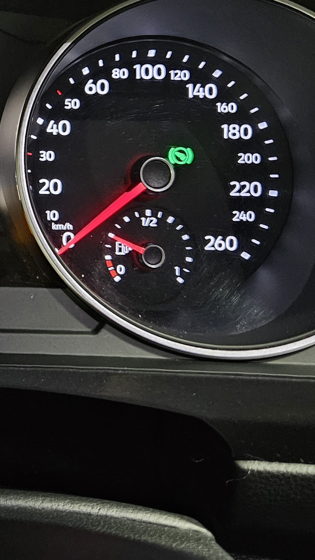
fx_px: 802
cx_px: -111
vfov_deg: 37.7
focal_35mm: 54
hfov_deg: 20.1
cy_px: 148
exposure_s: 1/20.3
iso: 1250
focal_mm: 5.4
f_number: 1.8
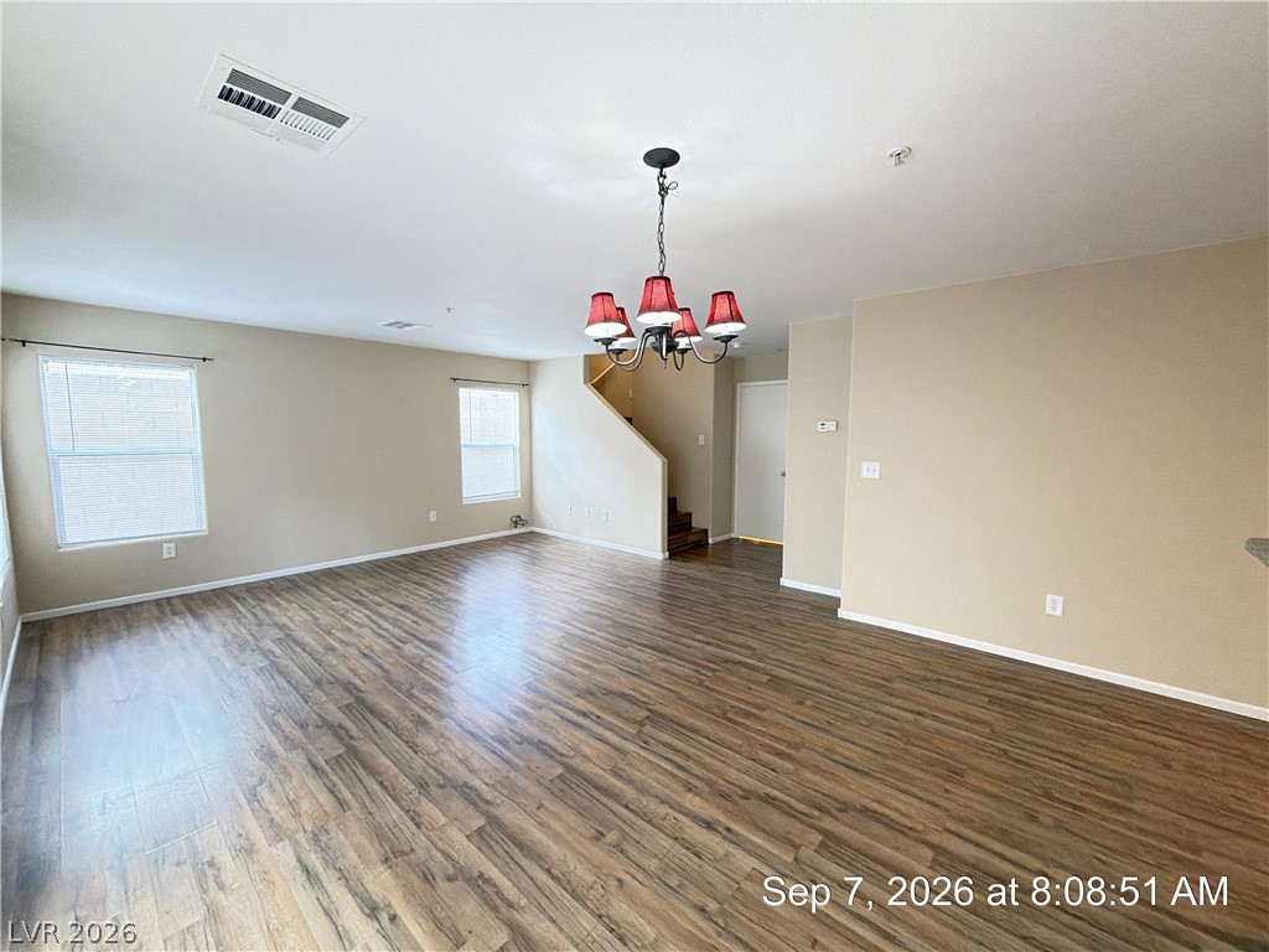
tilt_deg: -5.8
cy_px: 476
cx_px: 634
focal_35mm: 14
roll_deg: -0.4
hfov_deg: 102.1
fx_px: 513
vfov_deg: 85.7
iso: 640
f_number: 2.2
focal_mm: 2.22
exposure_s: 1/60
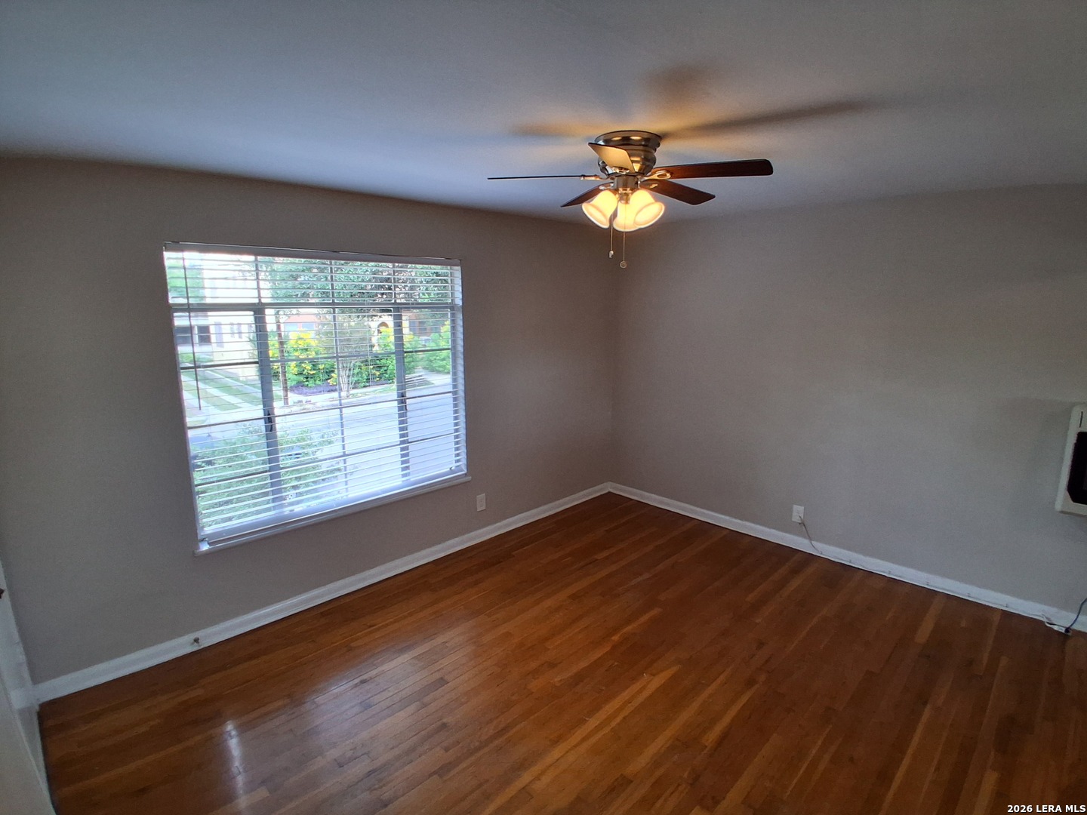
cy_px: 408
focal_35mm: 17
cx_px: 544
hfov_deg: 91.0
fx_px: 534
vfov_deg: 74.7
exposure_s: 1/120
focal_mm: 1.4
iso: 80
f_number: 2.2
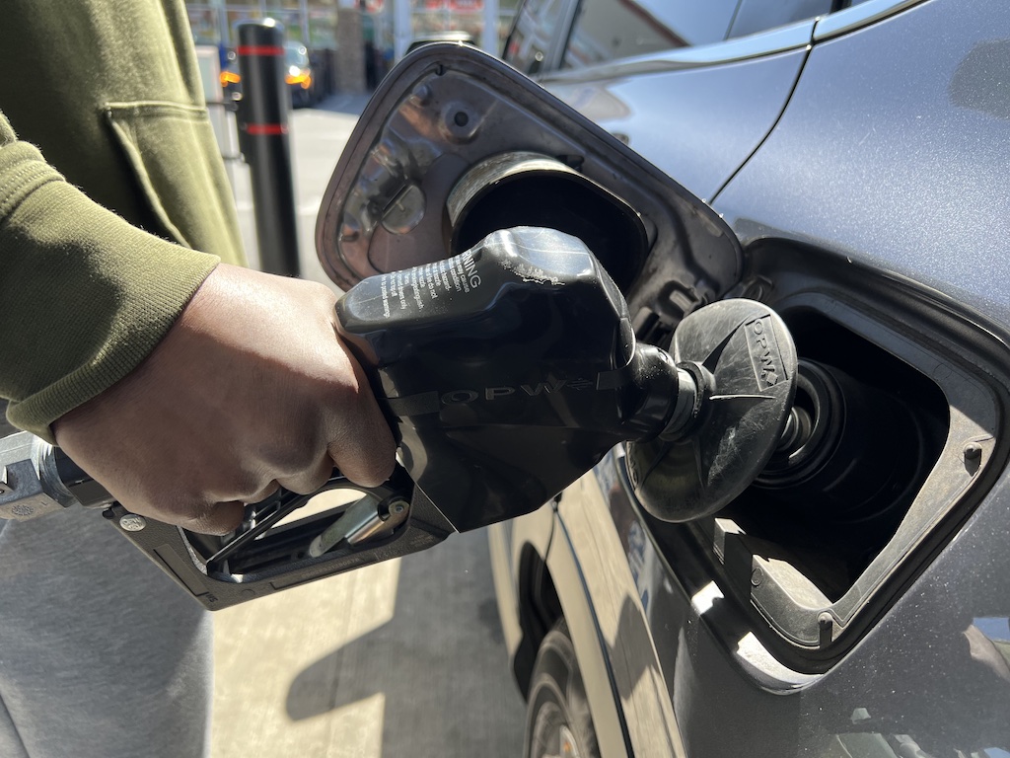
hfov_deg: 67.3
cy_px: 379
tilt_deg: -23.0
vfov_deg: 53.1
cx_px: 505
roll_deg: -0.7
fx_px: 759
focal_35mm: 26
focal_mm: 5.7
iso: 50
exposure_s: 1/714
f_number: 1.5
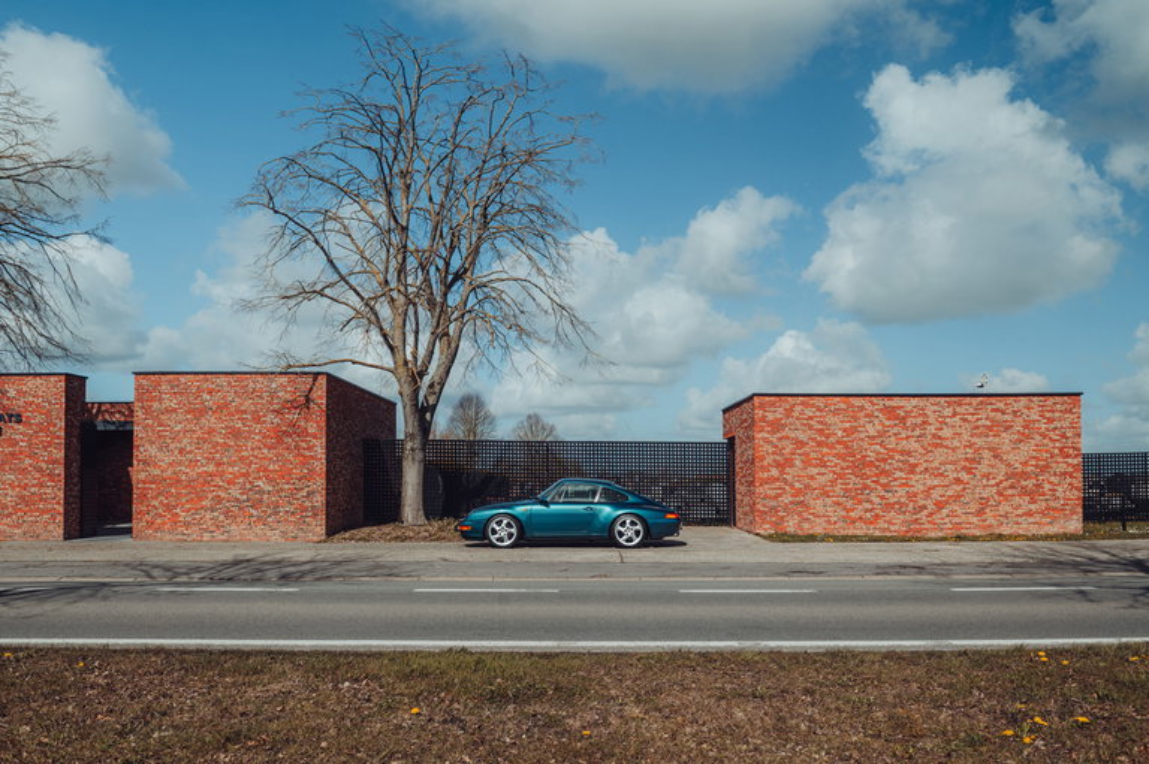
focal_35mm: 29
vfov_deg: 44.9
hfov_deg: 63.7
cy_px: 382
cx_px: 574
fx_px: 925
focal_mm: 29
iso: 100
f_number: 7.1
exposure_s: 1/250
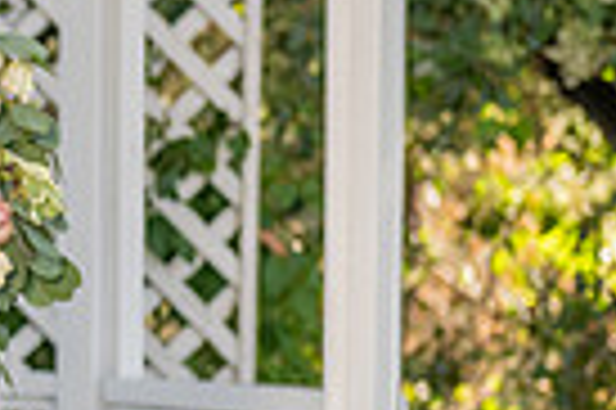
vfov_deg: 5.4
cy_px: 408
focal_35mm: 254
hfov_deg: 7.8
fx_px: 4341
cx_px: -620
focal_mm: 60
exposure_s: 1/200
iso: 250
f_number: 4.5
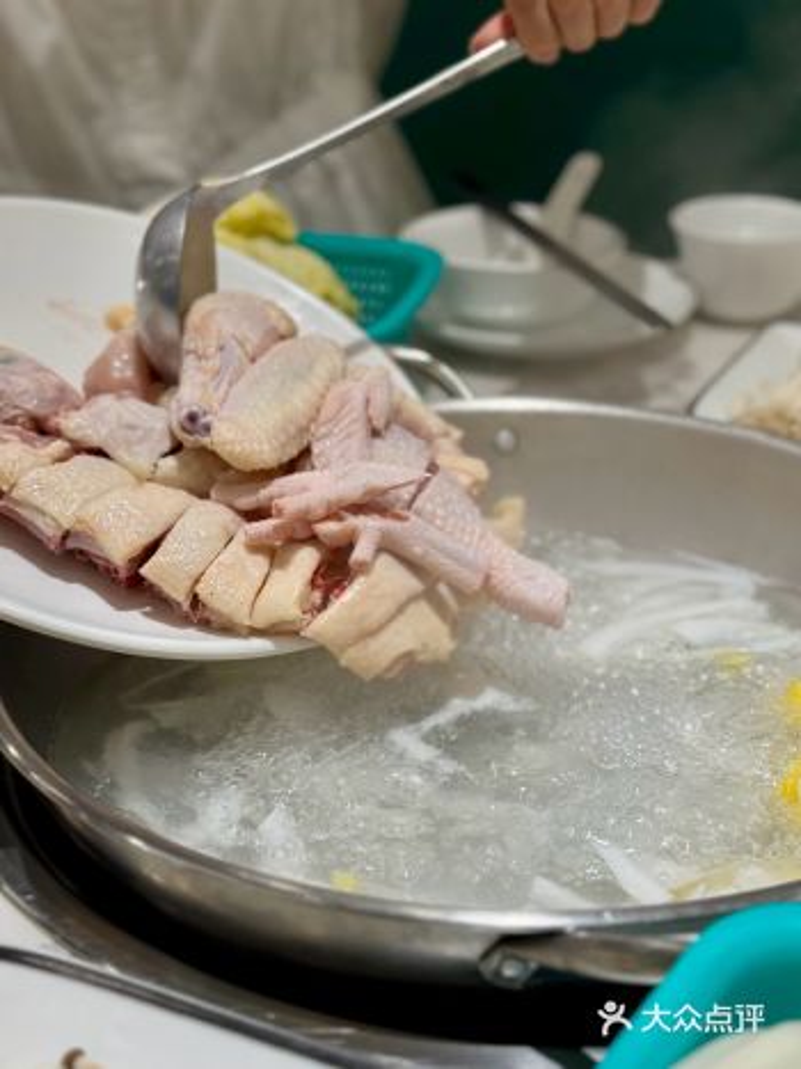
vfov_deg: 39.7
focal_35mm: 48
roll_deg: -3.5
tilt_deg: -25.4
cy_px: 534
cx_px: 400
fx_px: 1482
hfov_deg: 30.3
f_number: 1.78
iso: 64
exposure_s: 1/225
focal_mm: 6.76
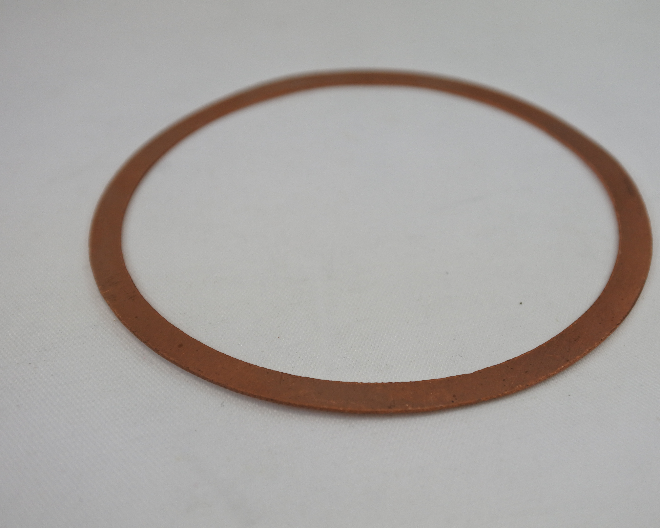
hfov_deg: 44.7
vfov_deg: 36.5
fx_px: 801
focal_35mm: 41
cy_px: 263
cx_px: 360
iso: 250
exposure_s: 1/250
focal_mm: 13.4
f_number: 4
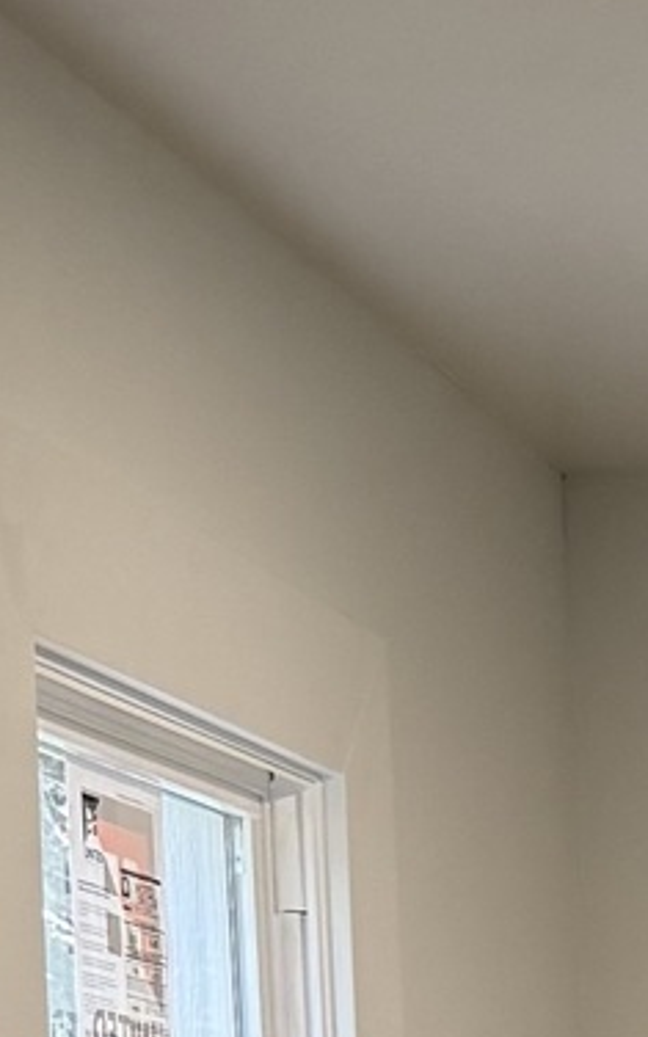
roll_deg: +0.8
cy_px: 1917
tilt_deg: -6.5
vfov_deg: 12.2
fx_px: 4408
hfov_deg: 7.7
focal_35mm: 156
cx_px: 1652
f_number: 1.78
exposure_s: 1/121
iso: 125
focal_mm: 6.76
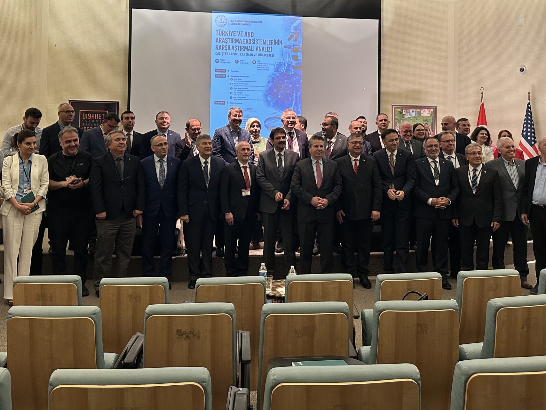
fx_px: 568
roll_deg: -1.4
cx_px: 283
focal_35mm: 36
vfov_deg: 38.8
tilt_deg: +1.8
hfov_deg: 51.3
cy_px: 109
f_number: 1.78
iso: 250
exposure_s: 1/60
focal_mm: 6.86
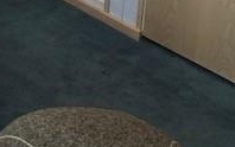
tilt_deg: -16.6
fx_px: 615
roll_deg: +2.4
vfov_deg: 12.6
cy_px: -103
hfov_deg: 19.2
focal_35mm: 96
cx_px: -107
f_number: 1.8
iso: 32
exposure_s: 1/30
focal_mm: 4
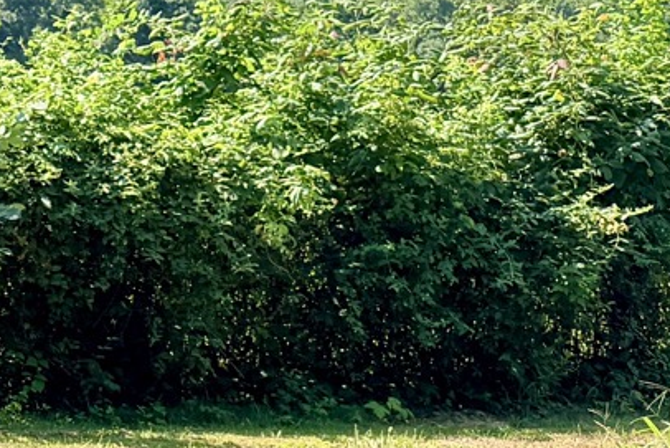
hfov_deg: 13.0
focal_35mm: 123
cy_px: 450
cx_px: -886
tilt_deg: -12.2
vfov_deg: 11.0
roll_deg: -1.6
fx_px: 2290
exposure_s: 1/1770
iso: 100
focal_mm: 6.76
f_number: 1.78
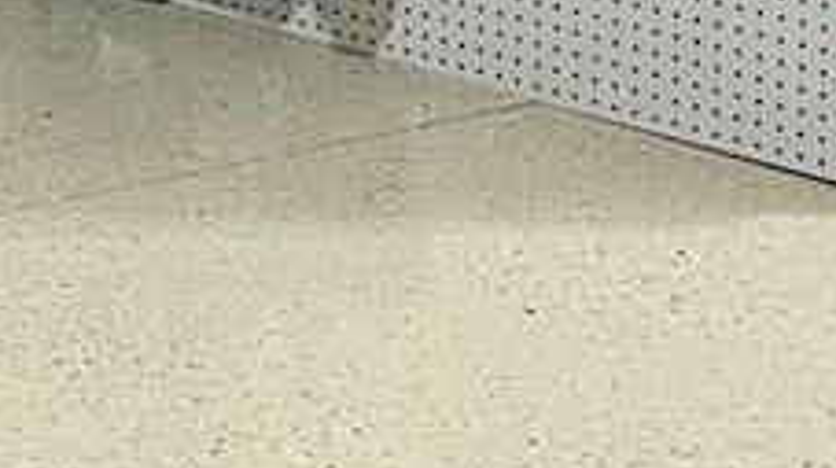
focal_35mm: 200
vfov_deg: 5.7
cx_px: -1657
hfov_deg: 8.9
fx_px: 4428
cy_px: -811
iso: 80
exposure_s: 1/60
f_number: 1.6
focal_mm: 5.1
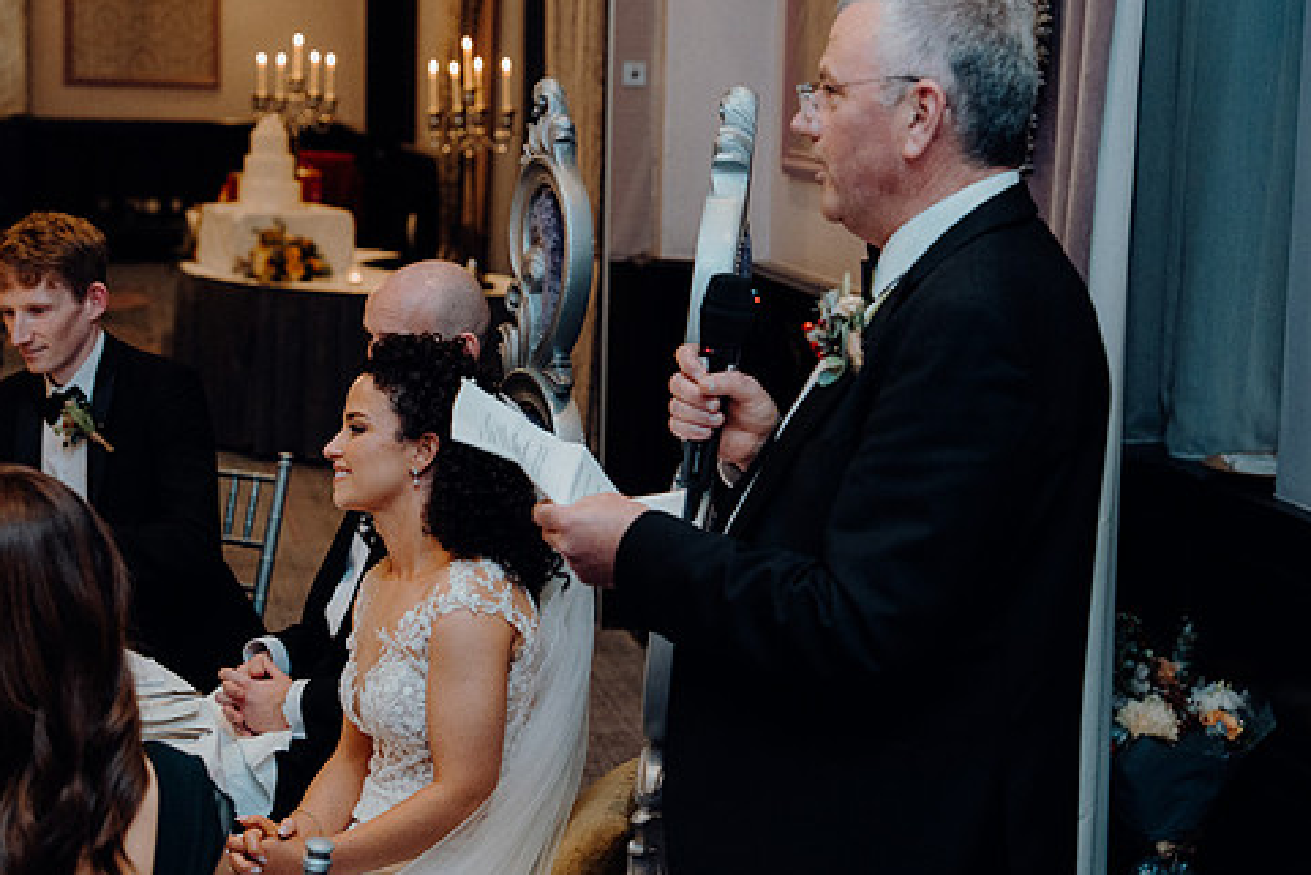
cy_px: 435
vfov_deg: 19.5
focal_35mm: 70
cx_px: 537
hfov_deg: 28.8
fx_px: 2550
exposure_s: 1/160
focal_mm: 58
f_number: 3.5
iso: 2500
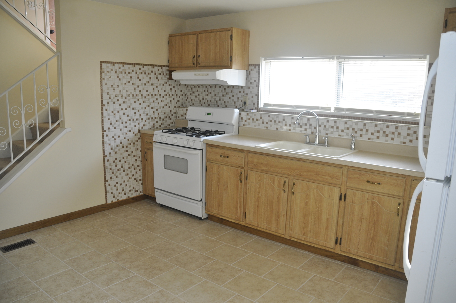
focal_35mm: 27
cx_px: 228
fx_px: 342
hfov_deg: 67.4
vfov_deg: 47.8
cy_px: 152
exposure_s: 1/60
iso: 500
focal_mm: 18
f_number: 4
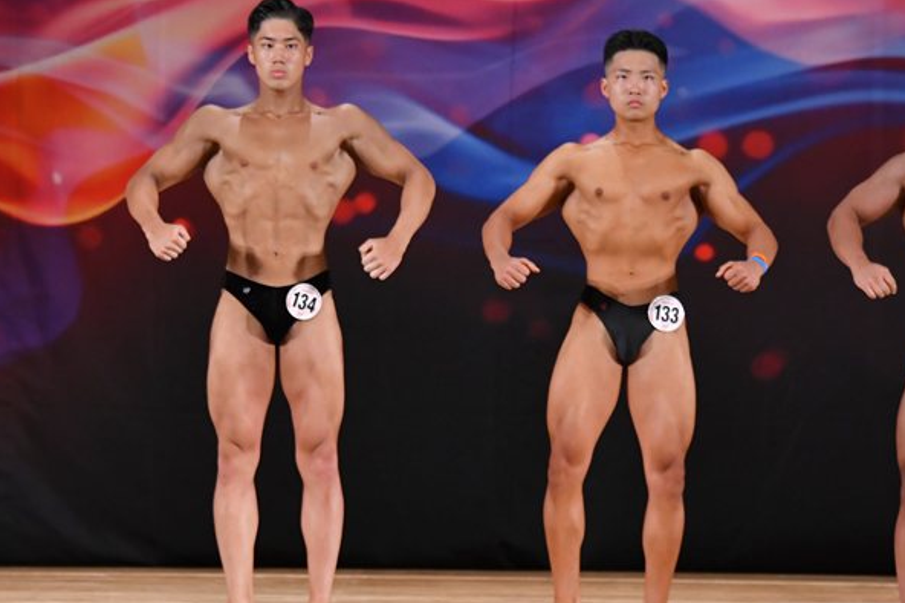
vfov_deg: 4.8
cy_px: 343
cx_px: 440
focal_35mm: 284
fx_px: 7135
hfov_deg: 7.3
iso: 3200
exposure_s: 1/400
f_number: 5.6
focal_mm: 145
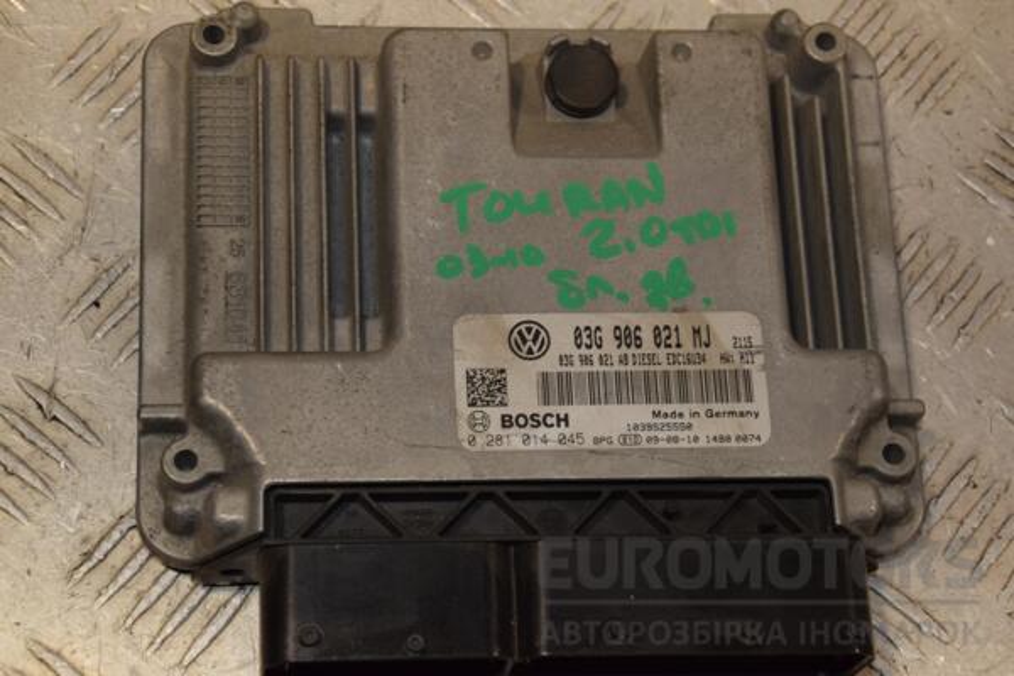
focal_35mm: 87
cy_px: 338
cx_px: 507
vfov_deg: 15.7
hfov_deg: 23.4
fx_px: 2450
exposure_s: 1/200
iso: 800
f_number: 7.1
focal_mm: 58
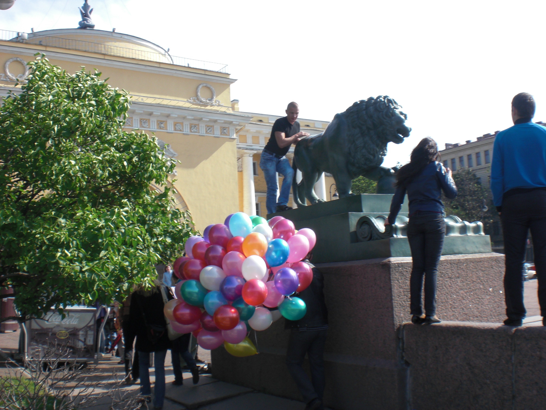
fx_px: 599
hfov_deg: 49.0
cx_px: 273
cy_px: 205
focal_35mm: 38
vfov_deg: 37.7
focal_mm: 6.3
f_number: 5.6
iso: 64
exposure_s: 1/200
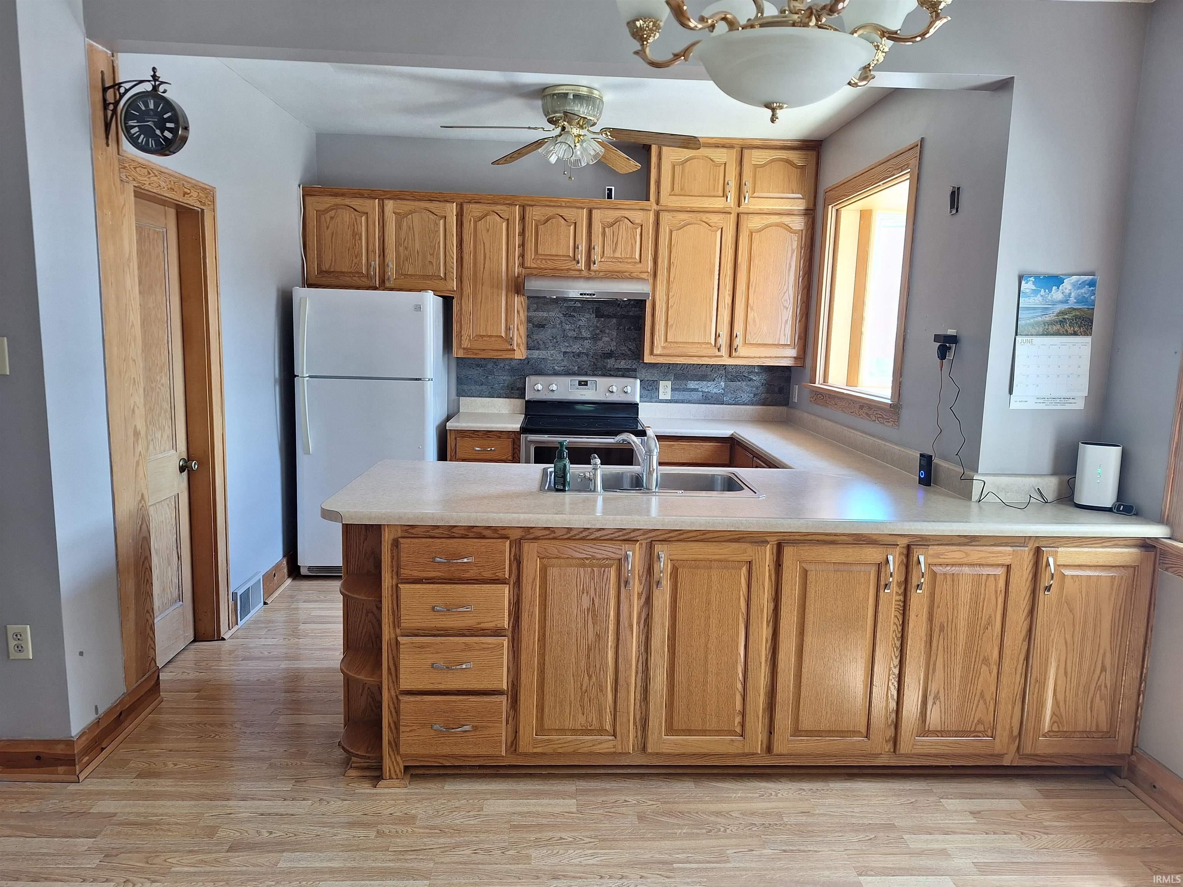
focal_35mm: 23
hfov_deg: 73.9
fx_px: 786
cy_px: 444
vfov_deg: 58.9
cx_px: 592
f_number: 1.8
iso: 64
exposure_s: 1/40
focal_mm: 5.54
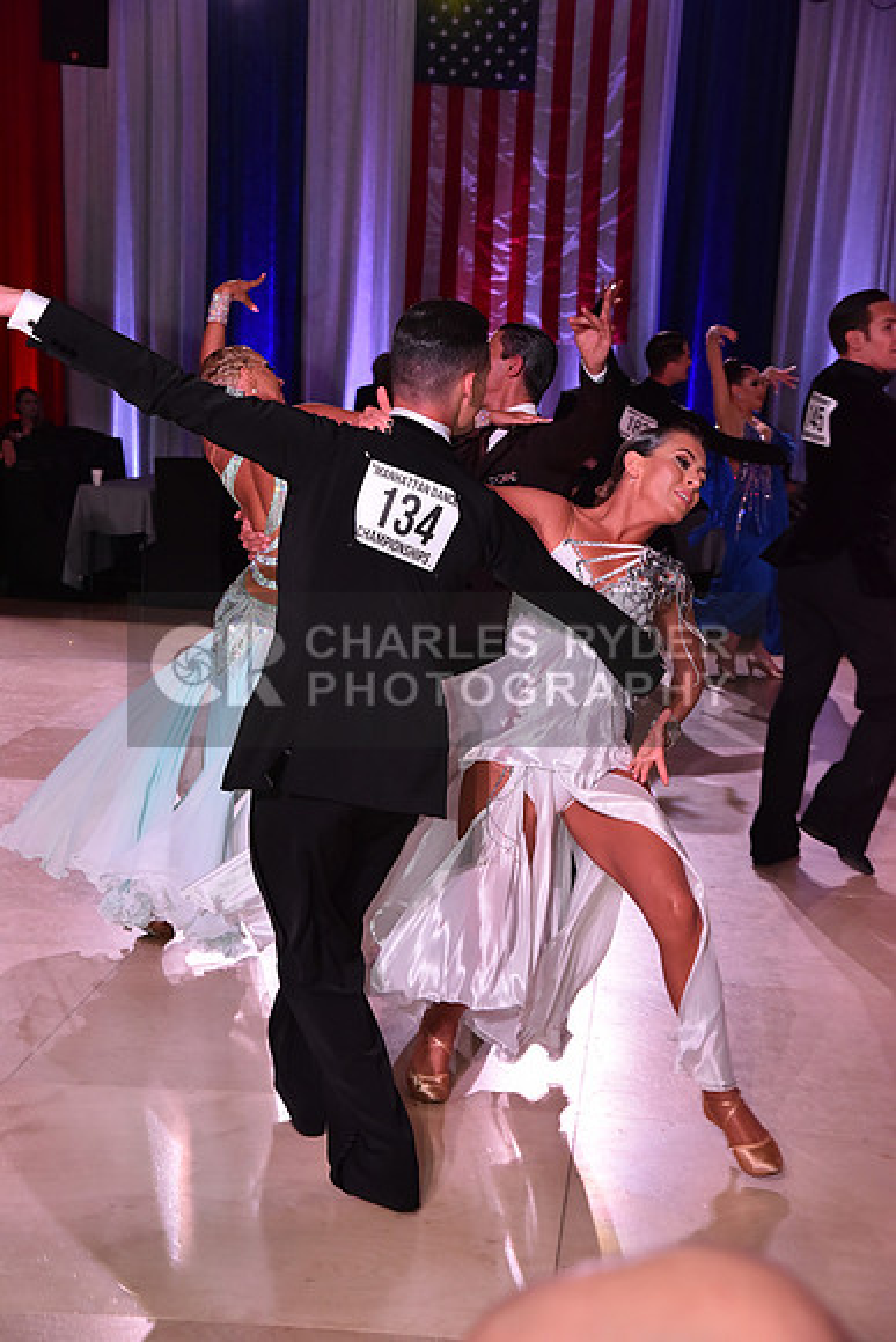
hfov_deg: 18.2
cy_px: 671
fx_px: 2798
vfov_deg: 27.0
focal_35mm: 75
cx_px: 448
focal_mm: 75
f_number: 8
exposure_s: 1/320
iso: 2500
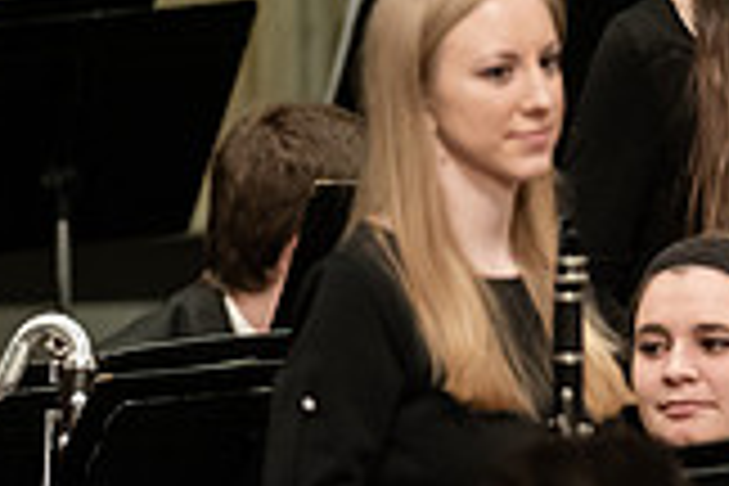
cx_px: 806
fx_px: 21686
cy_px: 110
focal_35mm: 1071
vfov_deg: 1.3
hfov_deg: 1.9
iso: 4000
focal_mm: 300
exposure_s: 1/250
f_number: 3.2
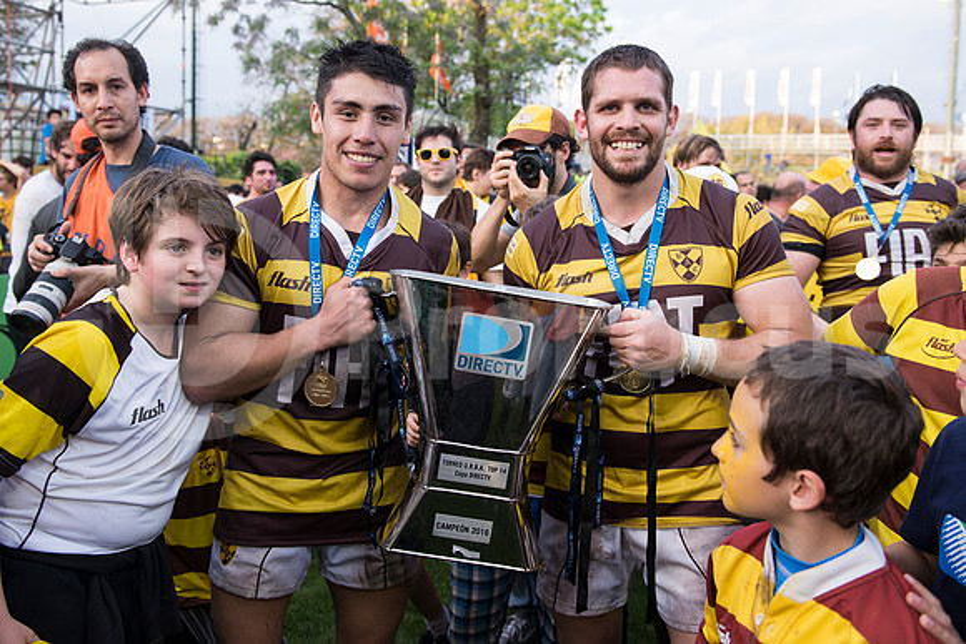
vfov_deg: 45.0
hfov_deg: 63.6
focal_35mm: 29
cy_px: 322
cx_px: 483
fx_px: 778
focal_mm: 29
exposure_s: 1/1600
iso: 1600
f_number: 4
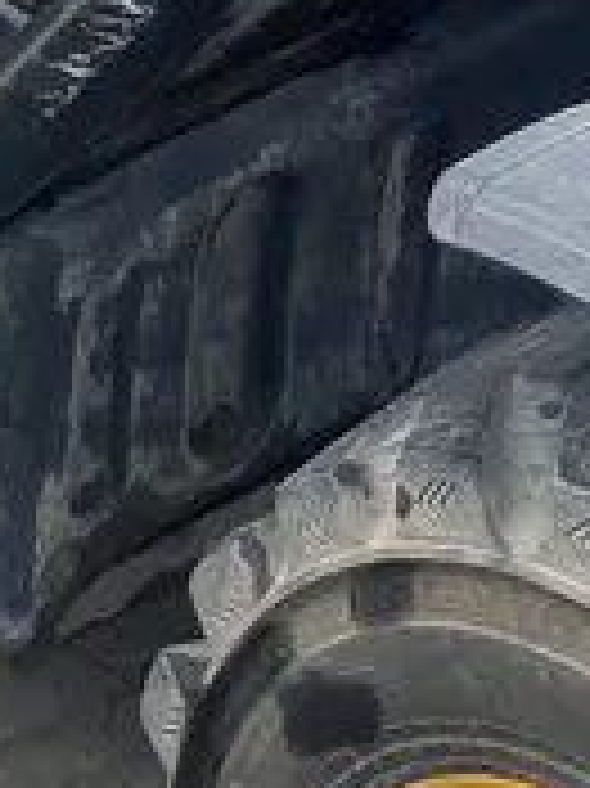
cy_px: -624
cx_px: 676
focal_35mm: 109
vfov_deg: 15.5
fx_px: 2480
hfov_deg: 13.3
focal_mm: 4.2
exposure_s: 1/1453
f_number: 1.6
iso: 32
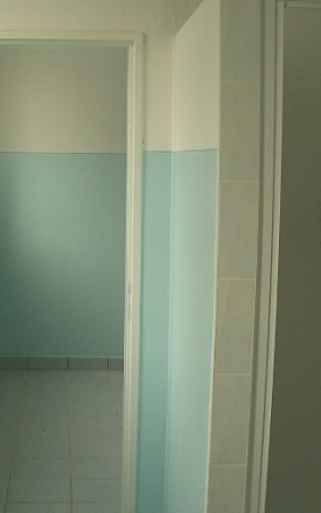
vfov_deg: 34.5
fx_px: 826
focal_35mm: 59
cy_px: 287
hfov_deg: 21.9
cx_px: 91
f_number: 2.6
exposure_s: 1/125
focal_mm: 5.8
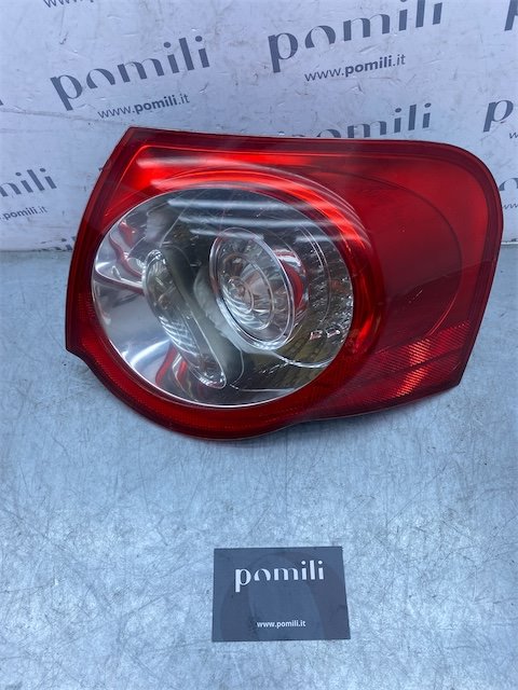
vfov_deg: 67.3
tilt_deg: -58.6
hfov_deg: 53.1
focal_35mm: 26
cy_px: 345
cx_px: 259
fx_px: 519
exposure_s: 1/942
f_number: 1.8
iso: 32
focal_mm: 4.25
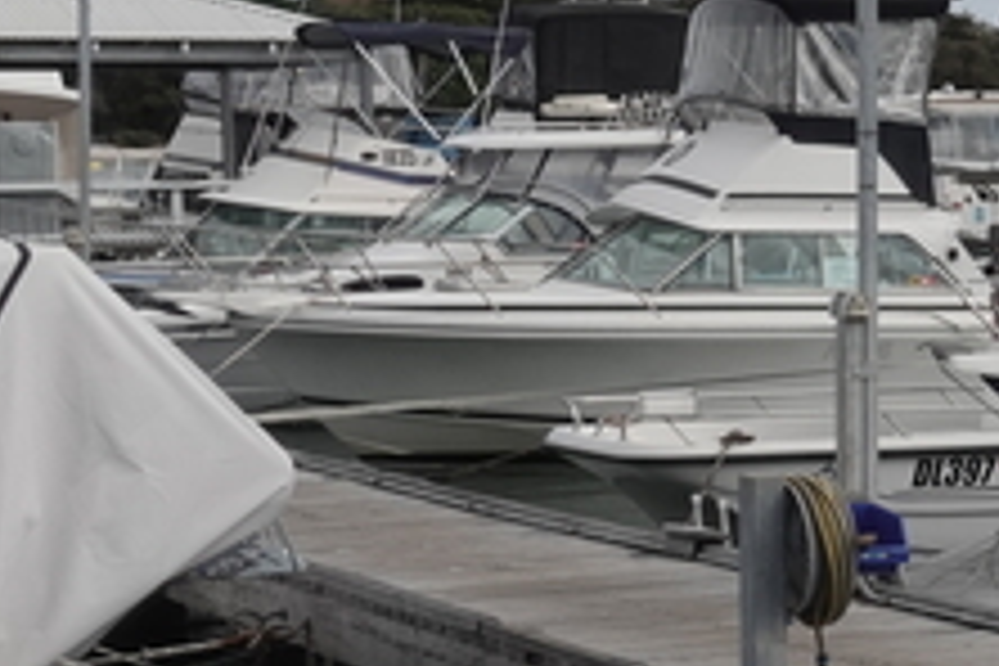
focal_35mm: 136
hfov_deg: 13.6
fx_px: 3774
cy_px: 225
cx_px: 1773
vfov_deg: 10.1
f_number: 11
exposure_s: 1/160
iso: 125
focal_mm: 11
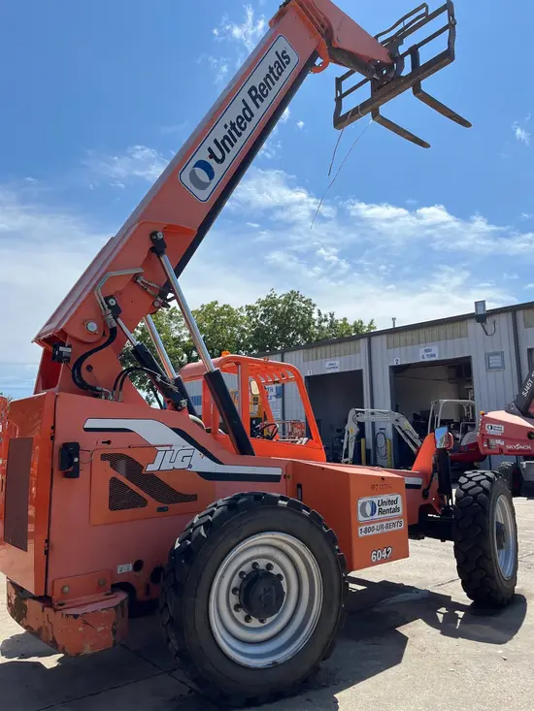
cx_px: 267
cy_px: 356
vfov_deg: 67.3
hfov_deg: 53.1
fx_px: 535
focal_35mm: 26
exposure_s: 1/5319
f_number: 1.6
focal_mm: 5.1
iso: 50
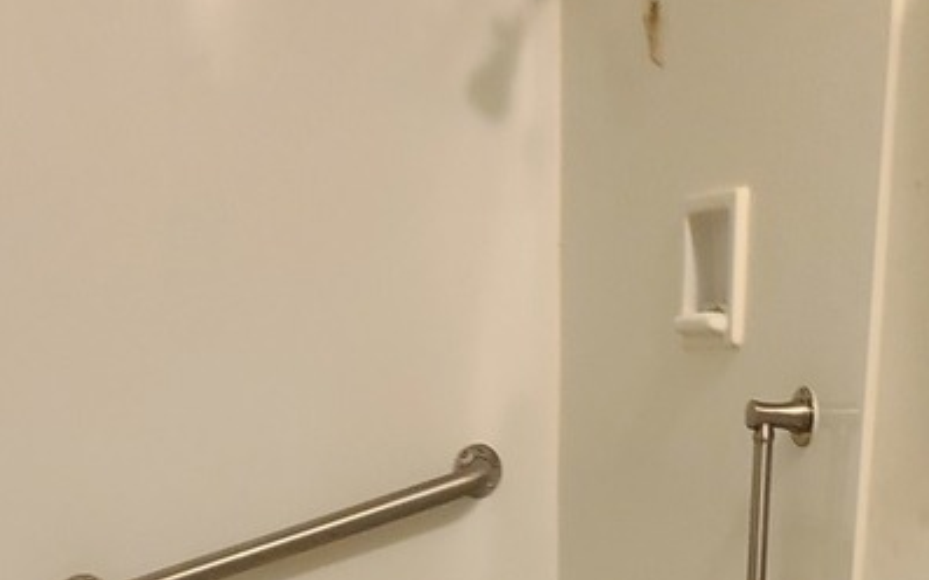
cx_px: 569
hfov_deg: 27.4
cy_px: 1055
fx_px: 1899
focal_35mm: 75
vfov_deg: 15.0
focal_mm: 5.4
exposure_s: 1/40
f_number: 1.8
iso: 250
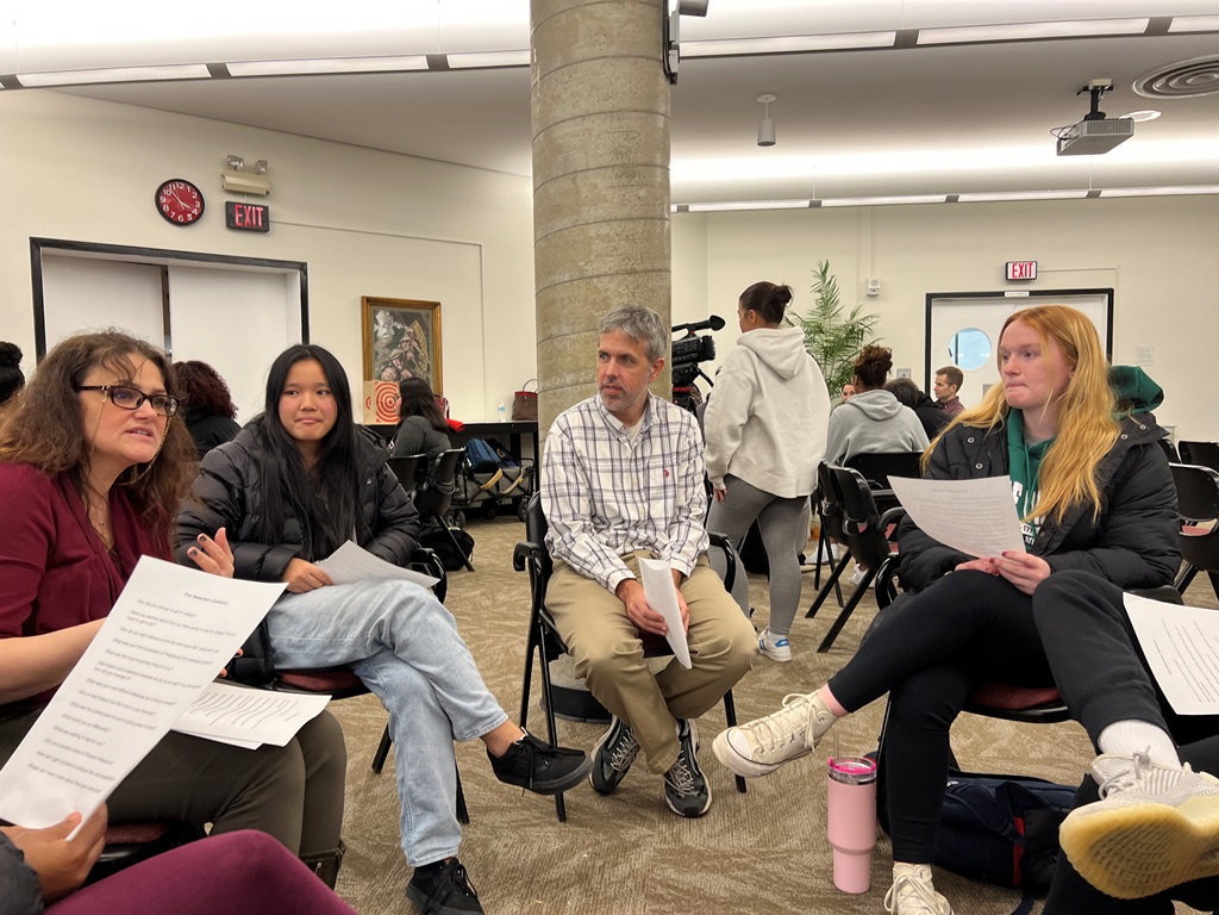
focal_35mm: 26
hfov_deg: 67.3
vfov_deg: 53.1
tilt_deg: -3.1
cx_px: 610
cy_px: 458
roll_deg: +0.8
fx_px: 916
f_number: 1.5
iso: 100
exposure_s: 1/75
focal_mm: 5.7
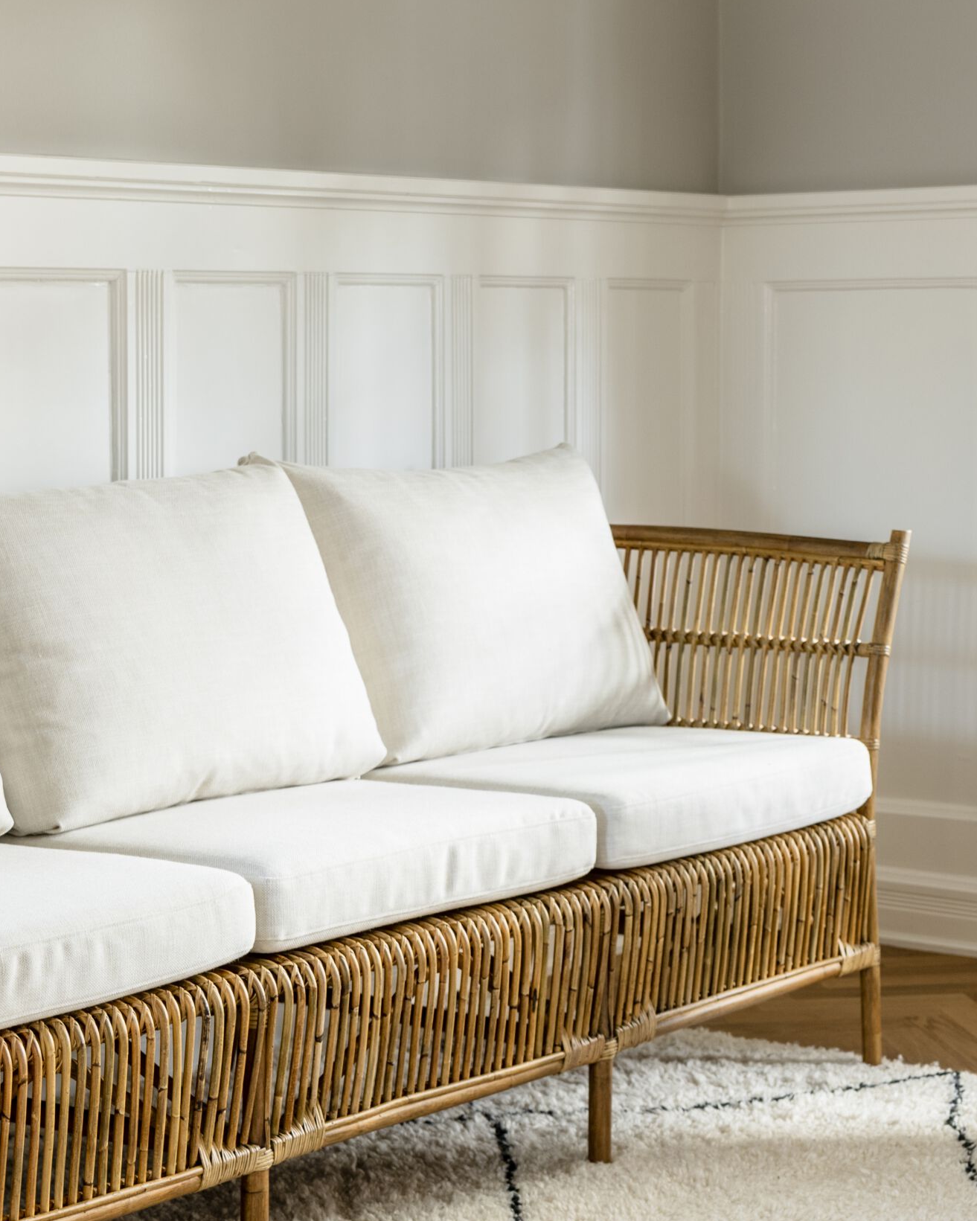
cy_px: 920
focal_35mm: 84
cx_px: 589
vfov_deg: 22.5
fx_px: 3036
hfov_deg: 18.3
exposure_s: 1/3
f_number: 3.5
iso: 200
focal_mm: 34
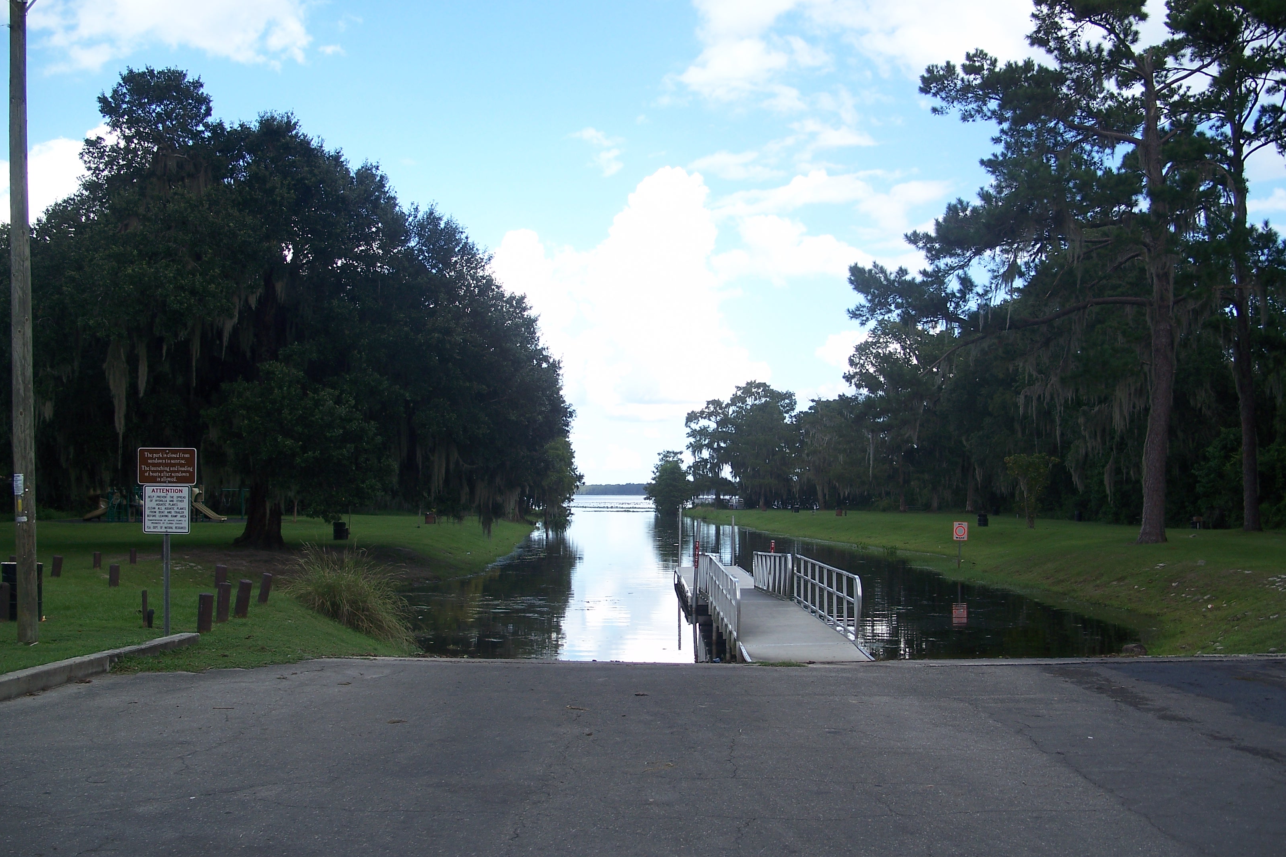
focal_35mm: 39
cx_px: 647
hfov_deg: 49.6
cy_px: 482
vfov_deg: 34.2
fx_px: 1393
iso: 64
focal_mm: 7.8
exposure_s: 1/400
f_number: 2.8
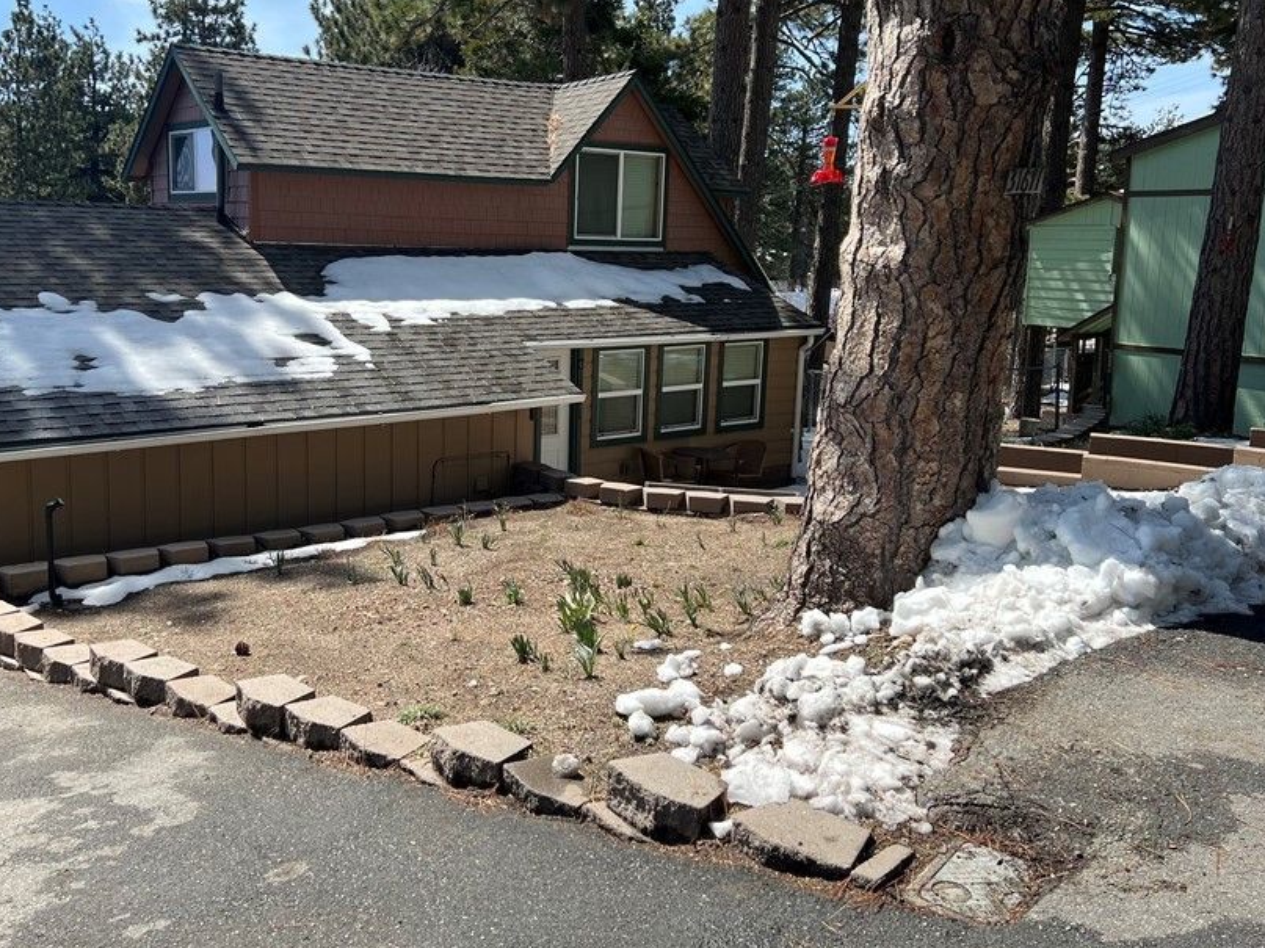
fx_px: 1206
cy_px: 398
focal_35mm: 33
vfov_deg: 42.8
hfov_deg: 54.9
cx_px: 491
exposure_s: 1/2632
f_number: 1.5
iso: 50
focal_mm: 5.7
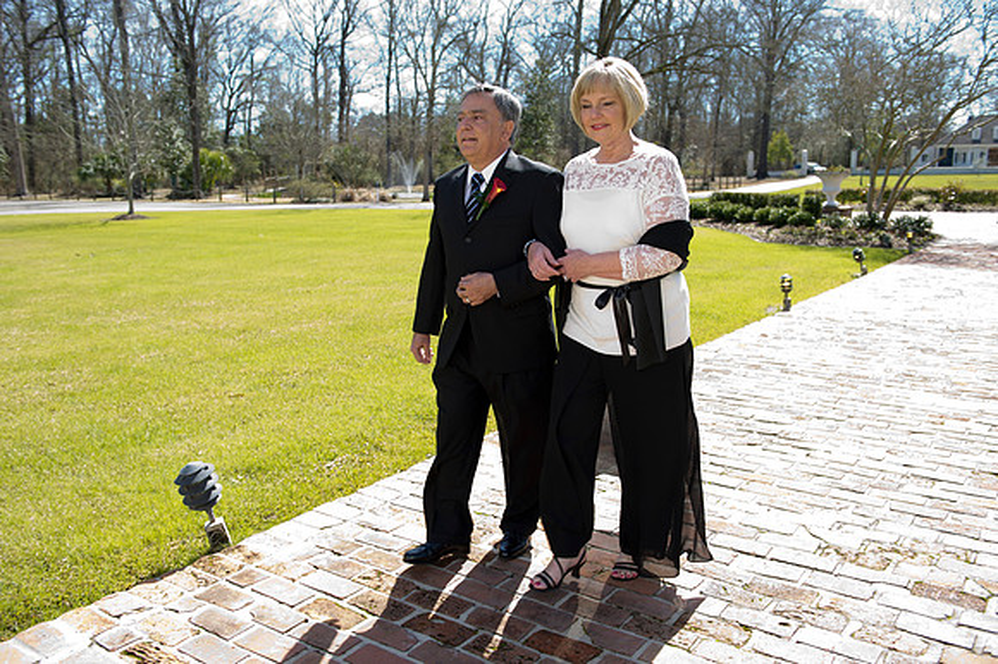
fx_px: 887
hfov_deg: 58.7
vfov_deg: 41.1
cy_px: 332
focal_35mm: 32
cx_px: 499
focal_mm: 32
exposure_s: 1/200
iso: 100
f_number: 4.5
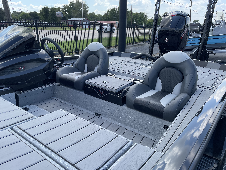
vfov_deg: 53.1
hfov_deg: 67.3
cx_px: 113
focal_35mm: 26
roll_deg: -1.6
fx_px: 170
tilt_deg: -19.3
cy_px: 85
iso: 32
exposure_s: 1/988
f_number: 1.6
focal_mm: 4.2
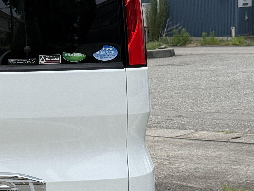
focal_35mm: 132
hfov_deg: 14.3
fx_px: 969
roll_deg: +2.4
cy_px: 107
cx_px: -78
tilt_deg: -6.0
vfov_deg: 11.2
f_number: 1.78
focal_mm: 6.76
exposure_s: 1/4587
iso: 80
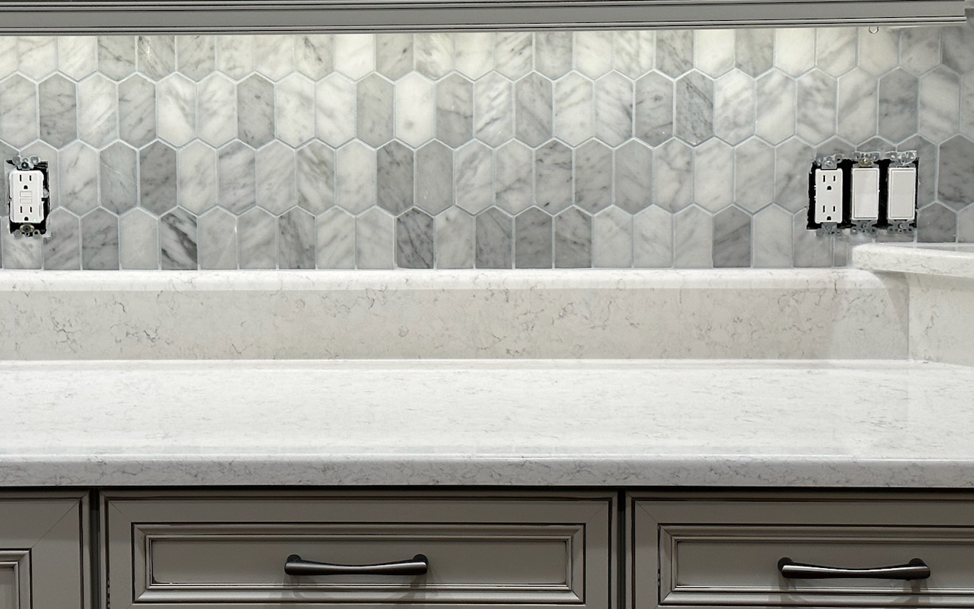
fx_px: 2044
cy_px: 244
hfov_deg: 26.7
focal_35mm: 77
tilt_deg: -6.5
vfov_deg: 16.9
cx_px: 386
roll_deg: +0.3
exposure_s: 1/63
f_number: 1.78
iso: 64
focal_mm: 6.86
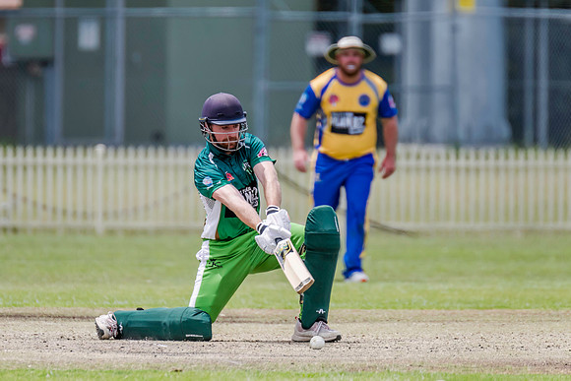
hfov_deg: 2.7
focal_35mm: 754
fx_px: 11963
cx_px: 212
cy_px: 142
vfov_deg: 1.8
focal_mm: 600
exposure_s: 1/2500
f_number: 5.6
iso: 800
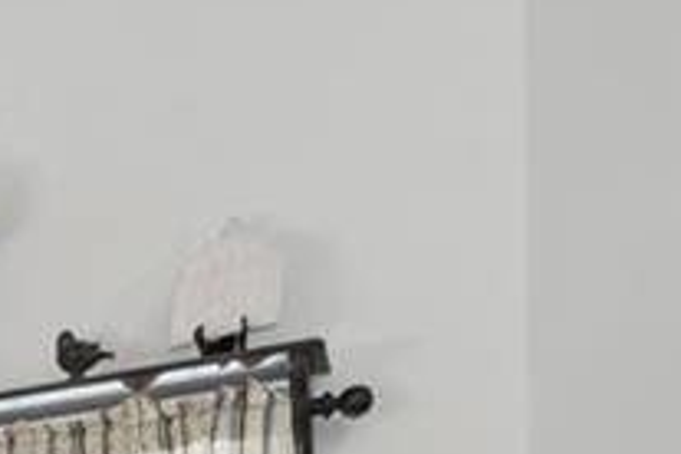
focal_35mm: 94
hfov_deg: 16.2
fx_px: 1778
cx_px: -724
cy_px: 997
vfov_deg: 12.3
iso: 200
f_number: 8
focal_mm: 13
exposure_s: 1/20
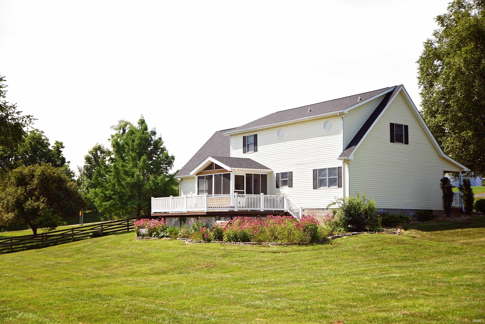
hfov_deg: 41.1
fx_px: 647
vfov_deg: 28.1
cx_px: 242
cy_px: 162
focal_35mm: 48
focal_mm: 48
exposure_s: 1/1000
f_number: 2.8
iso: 100
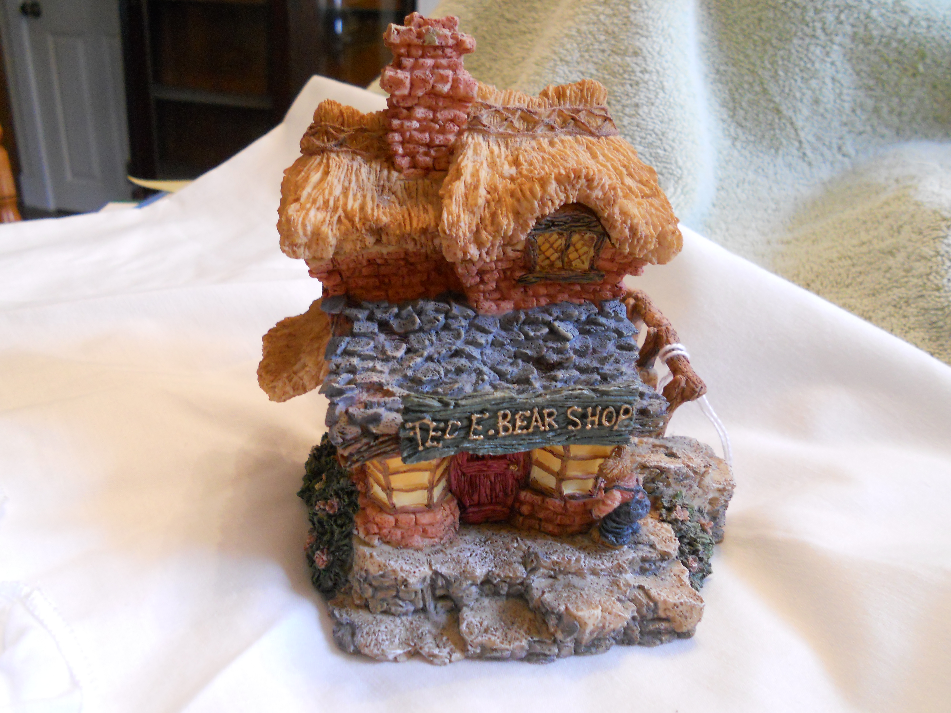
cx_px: 476
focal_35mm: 32
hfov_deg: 56.8
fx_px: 879
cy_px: 356
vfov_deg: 44.2
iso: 400
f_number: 3.5
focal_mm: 5.8
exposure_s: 1/30
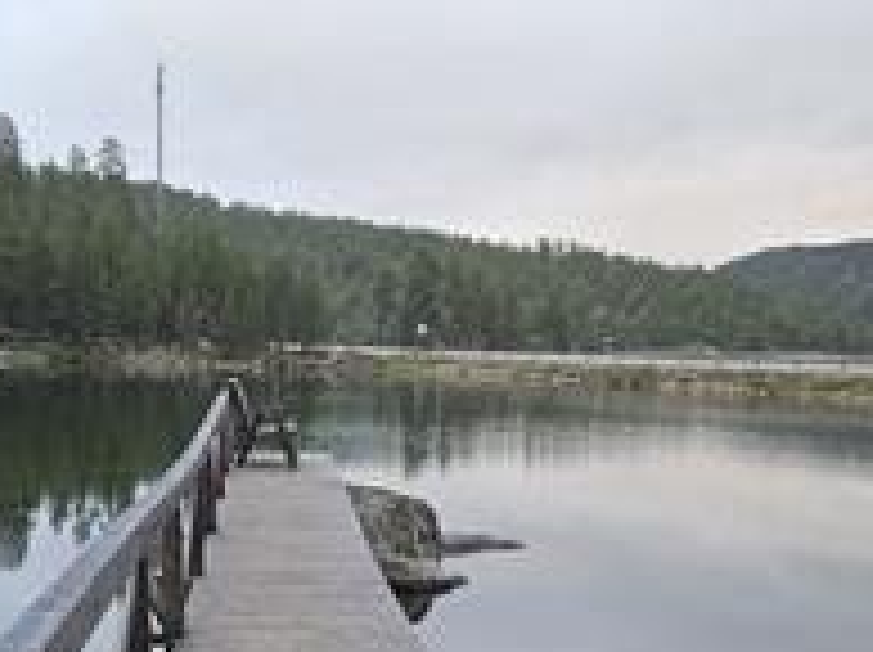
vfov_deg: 24.1
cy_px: 701
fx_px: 1436
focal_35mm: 57
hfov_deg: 33.6
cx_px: 302
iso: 64
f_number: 1.8
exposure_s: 1/180
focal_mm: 5.4
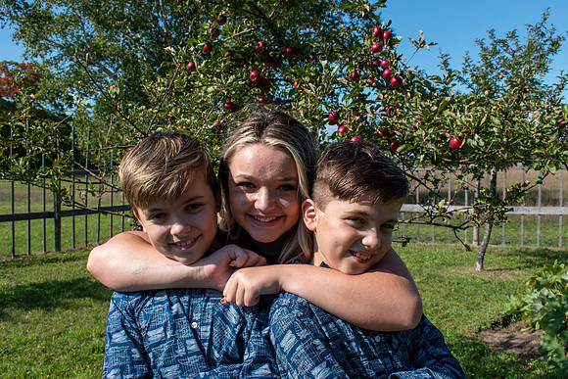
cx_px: 284
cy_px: 190
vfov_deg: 38.4
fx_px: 544
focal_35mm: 34
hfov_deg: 55.1
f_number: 9
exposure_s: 1/320
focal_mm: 23
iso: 200
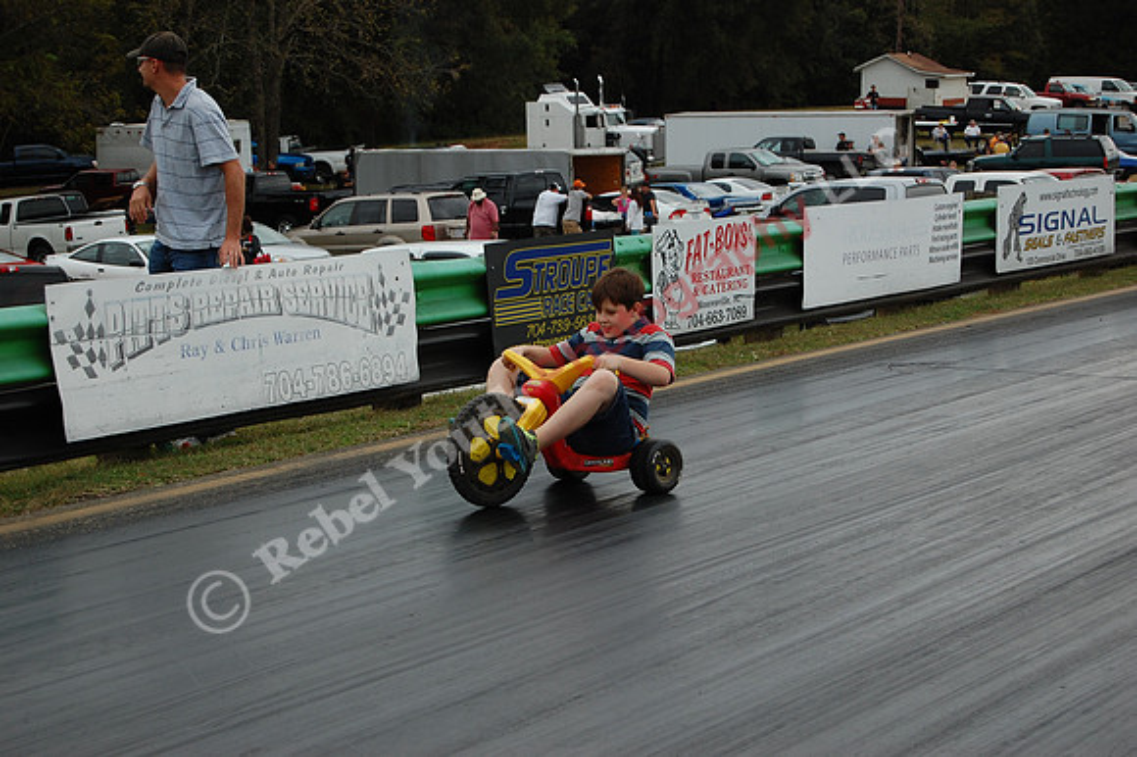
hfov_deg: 24.6
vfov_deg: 16.5
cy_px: 378
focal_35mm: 82
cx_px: 568
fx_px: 2604
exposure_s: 1/1000
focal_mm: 55
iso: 280
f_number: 5.6
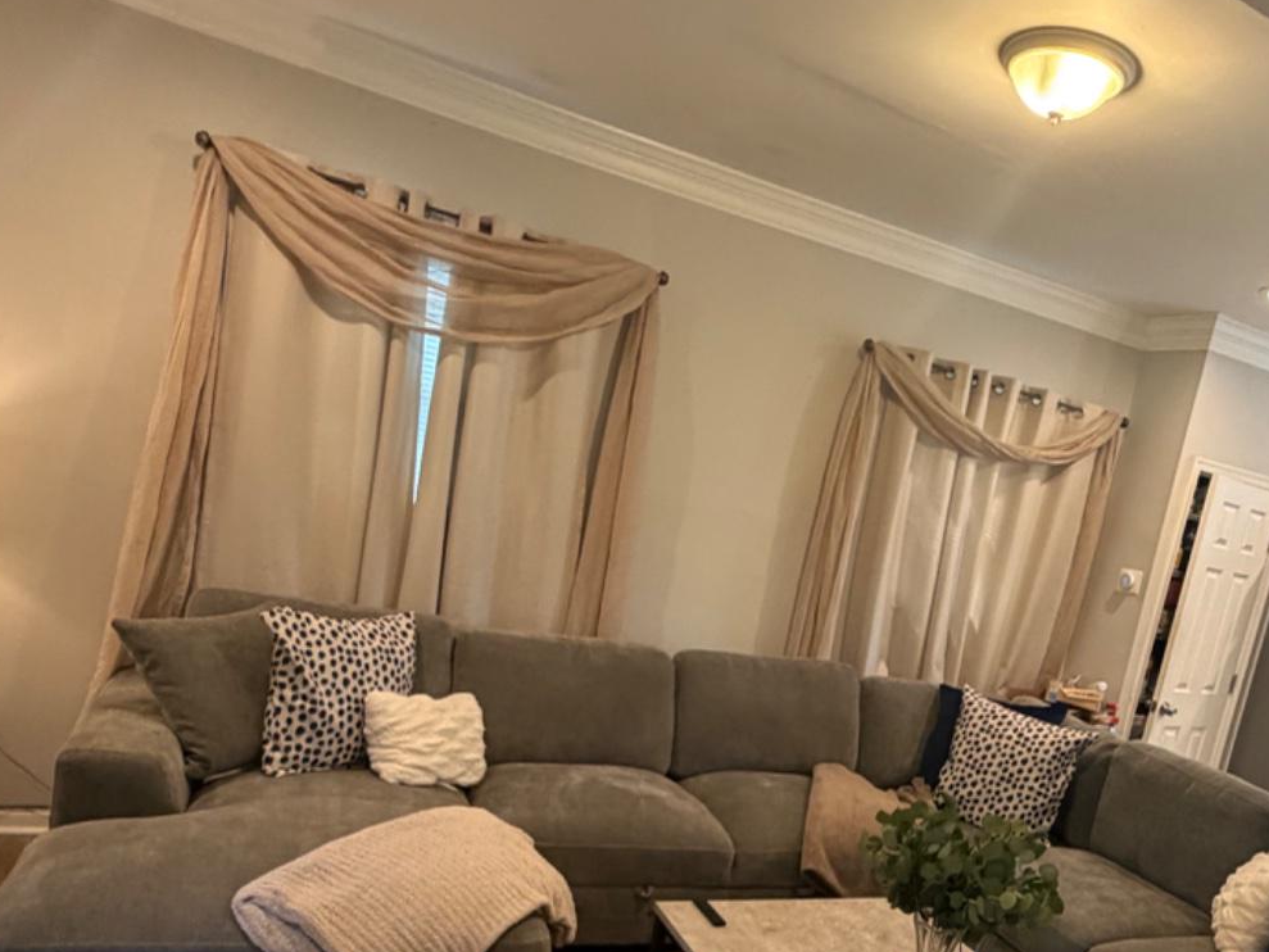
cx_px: 846
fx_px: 1063
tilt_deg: -11.2
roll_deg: -11.6
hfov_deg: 60.2
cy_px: 722
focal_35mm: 29
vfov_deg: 46.4
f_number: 2.2
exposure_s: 1/60
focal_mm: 2.22
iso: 320
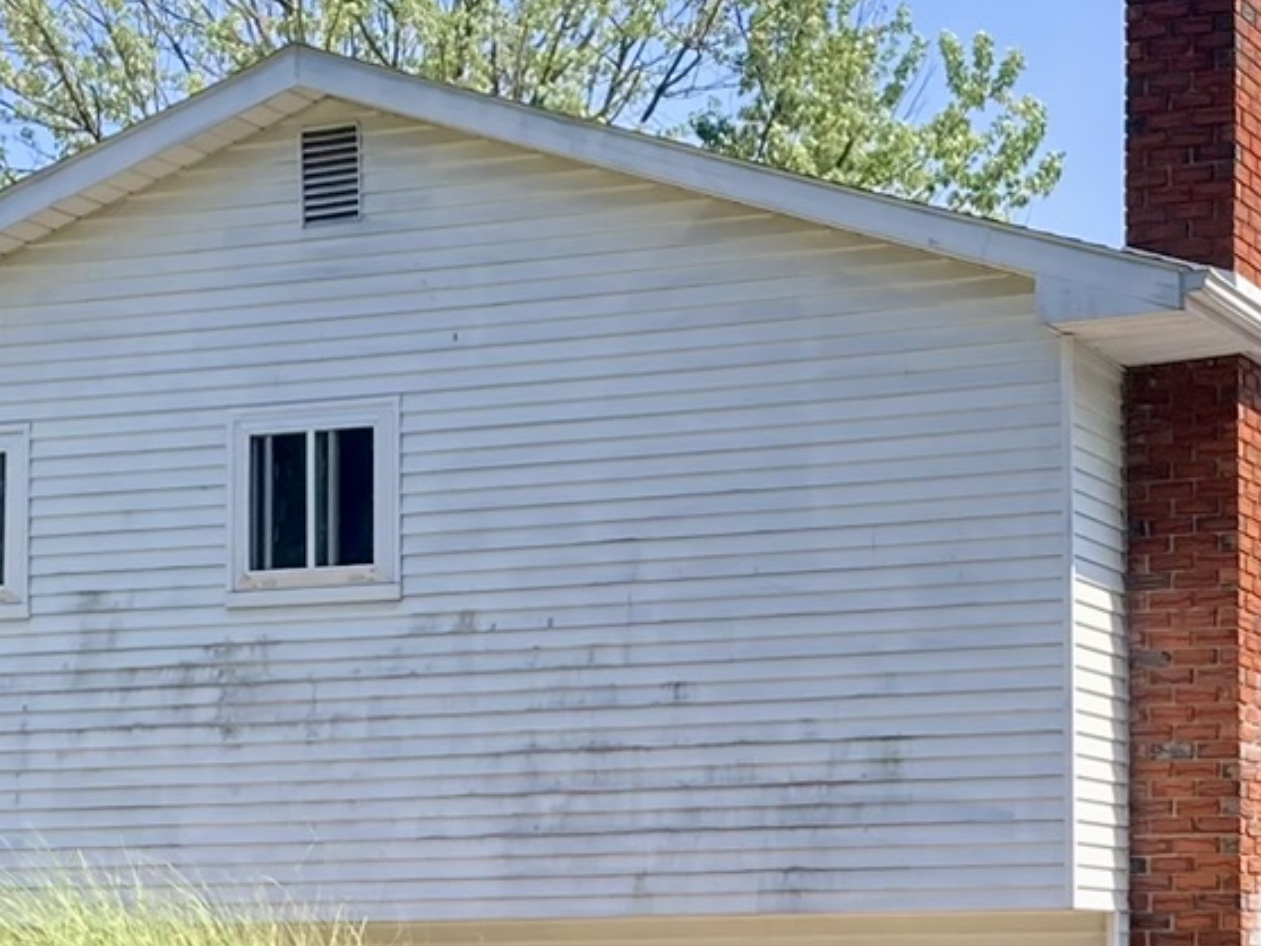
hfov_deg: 19.1
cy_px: 849
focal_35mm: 103
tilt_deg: +3.7
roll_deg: -0.9
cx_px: 704
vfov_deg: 14.2
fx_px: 3753
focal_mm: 3.99
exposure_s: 1/1000
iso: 20
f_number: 1.8
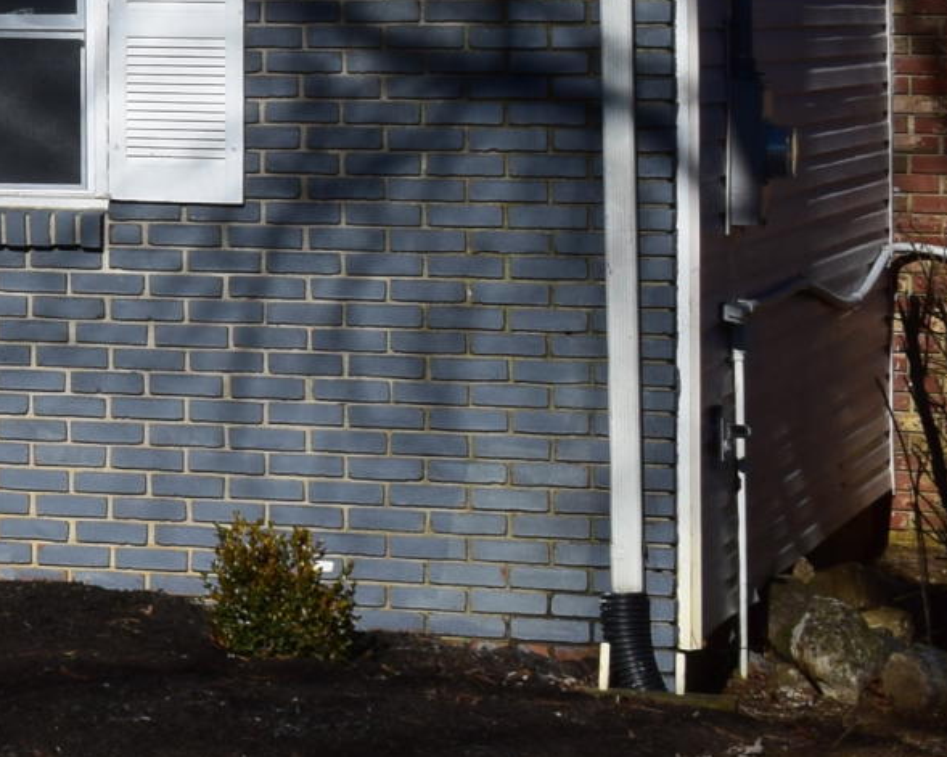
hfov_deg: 10.0
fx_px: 4820
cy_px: -211
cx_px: -1196
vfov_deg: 8.9
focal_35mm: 172
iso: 280
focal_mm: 24
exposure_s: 1/500
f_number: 11
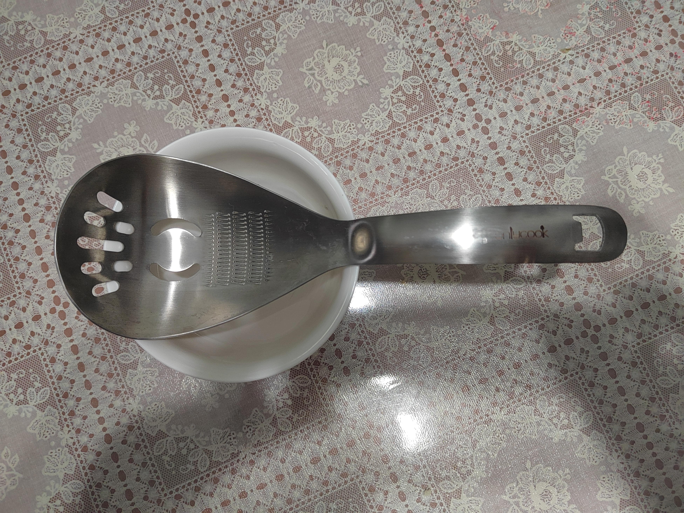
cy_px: 256
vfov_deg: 58.9
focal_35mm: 23
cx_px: 342
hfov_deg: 73.9
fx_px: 454
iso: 1378
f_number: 1.9
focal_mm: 5.52
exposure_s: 1/50
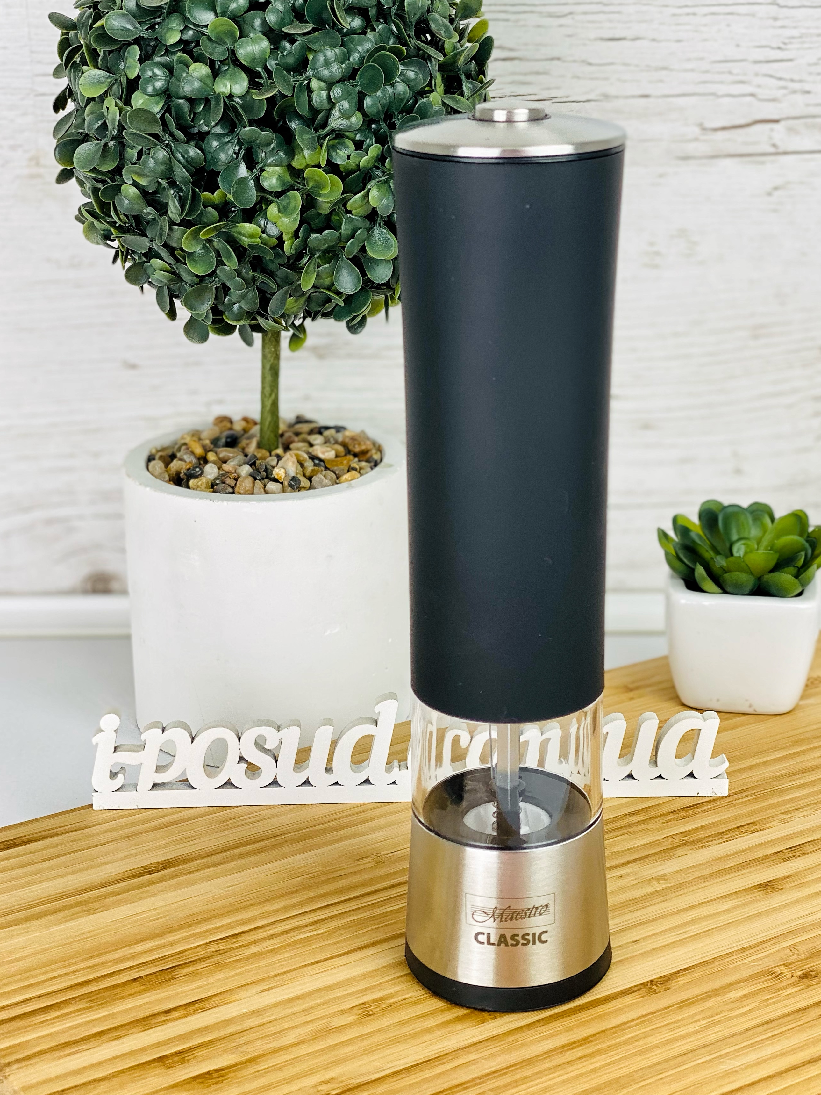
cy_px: 459
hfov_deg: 24.0
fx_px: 1929
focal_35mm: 61
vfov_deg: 31.6
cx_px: 468
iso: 20
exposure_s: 1/141
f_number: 2
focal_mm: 6
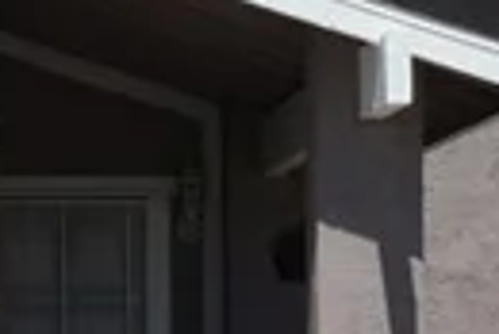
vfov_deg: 5.3
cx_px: -288
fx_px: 3594
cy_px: 15
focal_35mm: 259
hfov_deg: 7.8
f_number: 9
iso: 100
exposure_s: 1/320
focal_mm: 22
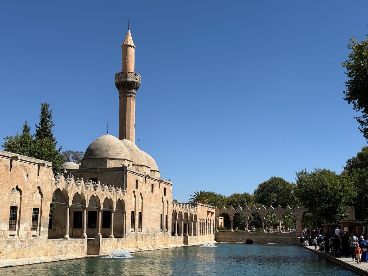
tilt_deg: +10.2
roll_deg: +0.1
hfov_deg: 39.7
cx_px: 184
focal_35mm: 48
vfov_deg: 30.3
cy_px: 138
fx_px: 510
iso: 64
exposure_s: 1/7874
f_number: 1.78
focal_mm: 6.76
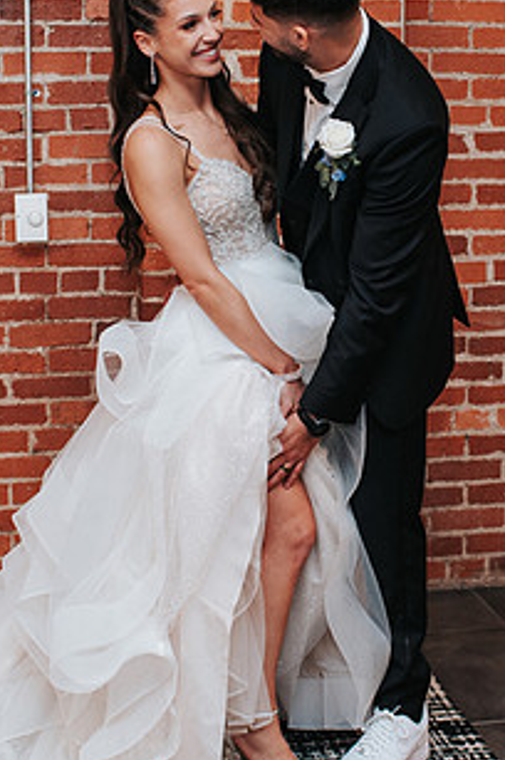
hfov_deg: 17.7
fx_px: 1624
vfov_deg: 26.3
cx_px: 287
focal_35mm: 77
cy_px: 302
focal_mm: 35
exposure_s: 1/125
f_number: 2.8
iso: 800
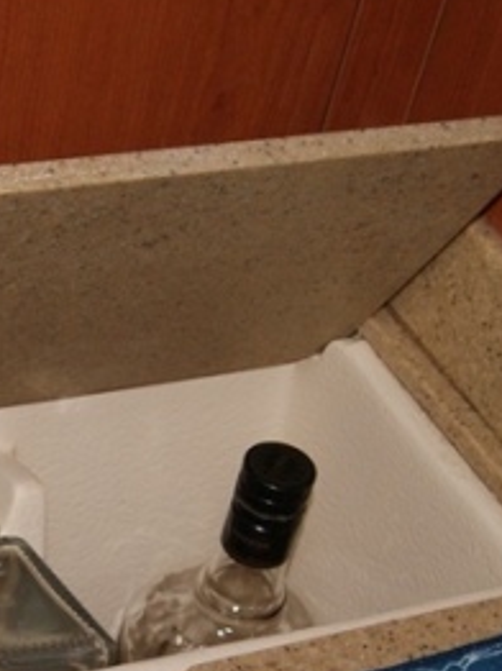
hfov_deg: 16.1
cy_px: 330
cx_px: -63
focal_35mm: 89
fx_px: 1724
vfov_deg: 22.0
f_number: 5.6
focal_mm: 18
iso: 400
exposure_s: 1/60
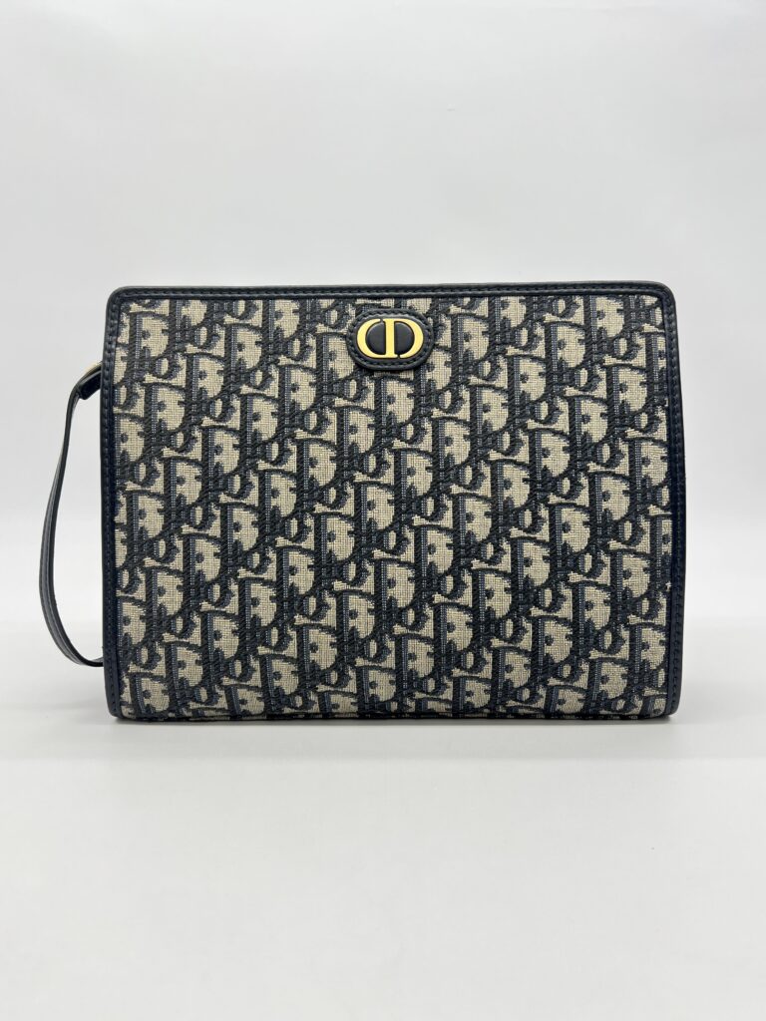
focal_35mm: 26
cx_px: 383
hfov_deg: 53.1
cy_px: 510
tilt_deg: -8.7
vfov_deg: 67.3
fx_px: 767
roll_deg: +0.0
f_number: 1.5
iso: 32
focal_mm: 5.7
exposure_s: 1/114
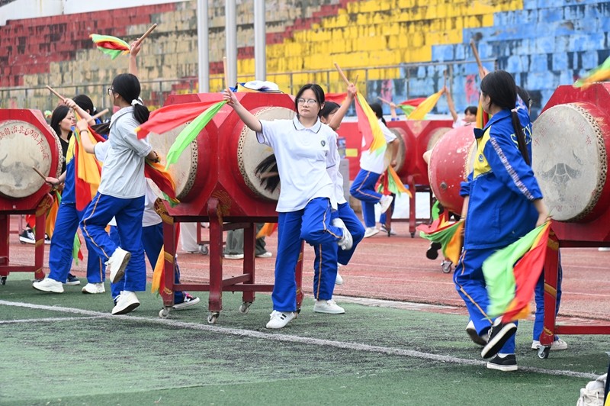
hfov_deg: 17.1
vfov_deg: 11.4
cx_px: 305
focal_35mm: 120
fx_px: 2032
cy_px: 203
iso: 200
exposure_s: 1/125
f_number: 5.6
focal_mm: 120
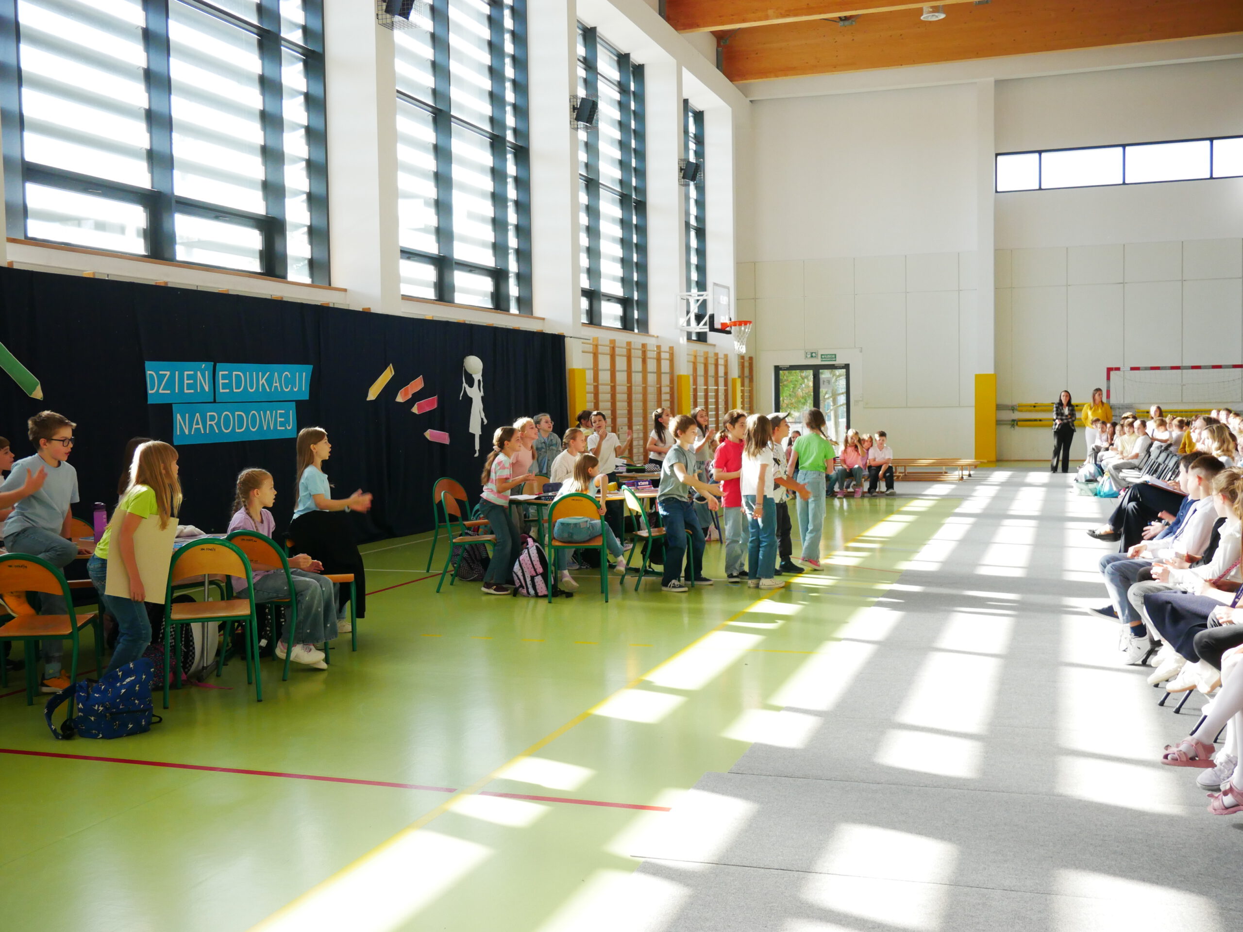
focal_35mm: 36
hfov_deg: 51.4
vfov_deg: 39.7
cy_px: 466
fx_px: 1293
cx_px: 622
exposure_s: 1/200
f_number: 5
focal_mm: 18
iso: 800
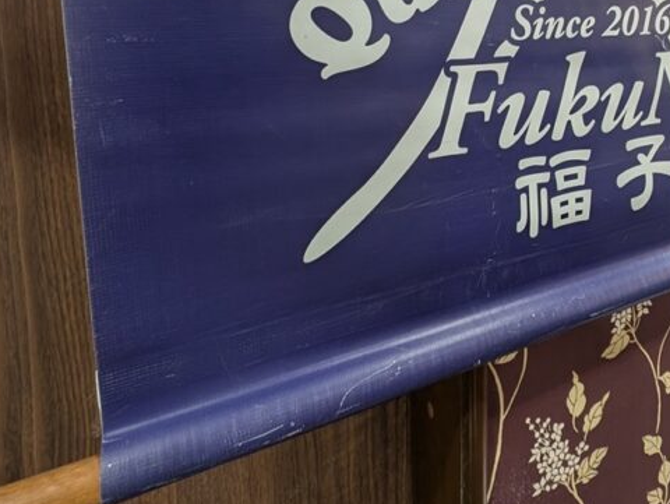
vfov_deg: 49.7
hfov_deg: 65.7
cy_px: 63
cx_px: 490
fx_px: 484
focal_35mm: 25
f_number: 1.95
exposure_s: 1/30.7
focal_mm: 2.23
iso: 261
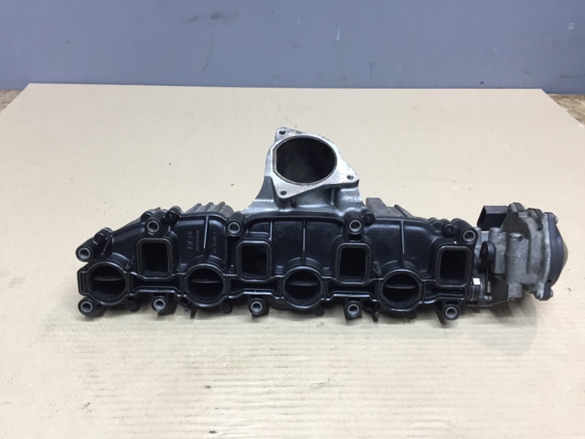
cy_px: 220
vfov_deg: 48.2
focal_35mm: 29
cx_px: 292
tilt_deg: -33.2
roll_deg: -0.8
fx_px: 490
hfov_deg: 61.7
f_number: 2.2
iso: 80
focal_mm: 4.15
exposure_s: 1/33
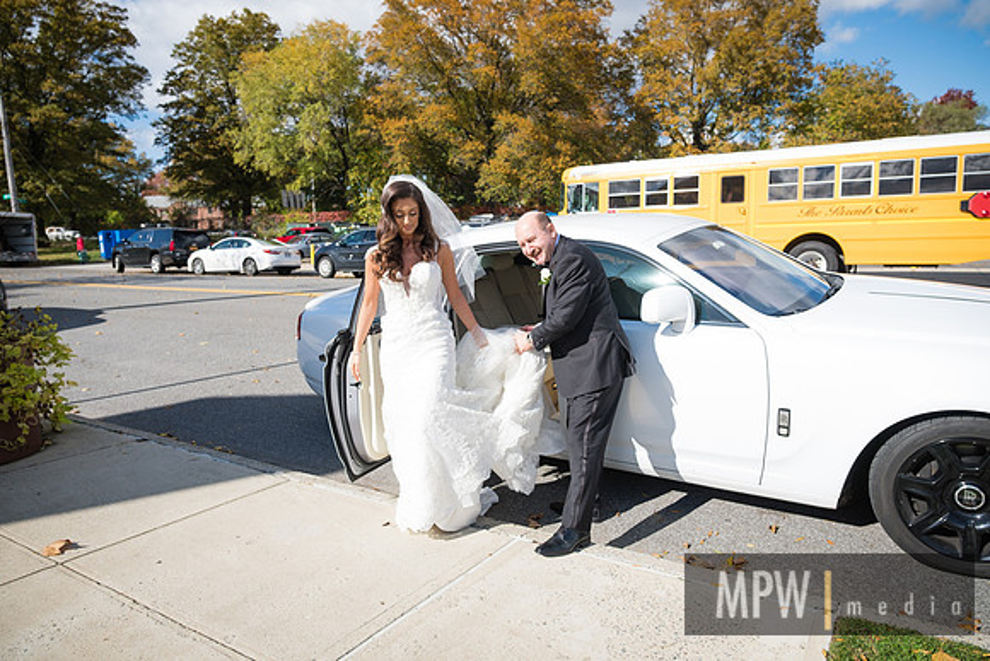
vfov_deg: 53.2
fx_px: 660
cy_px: 330
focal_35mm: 24
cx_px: 495
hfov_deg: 73.7
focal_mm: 16
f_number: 2.8
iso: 200
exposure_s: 1/2000
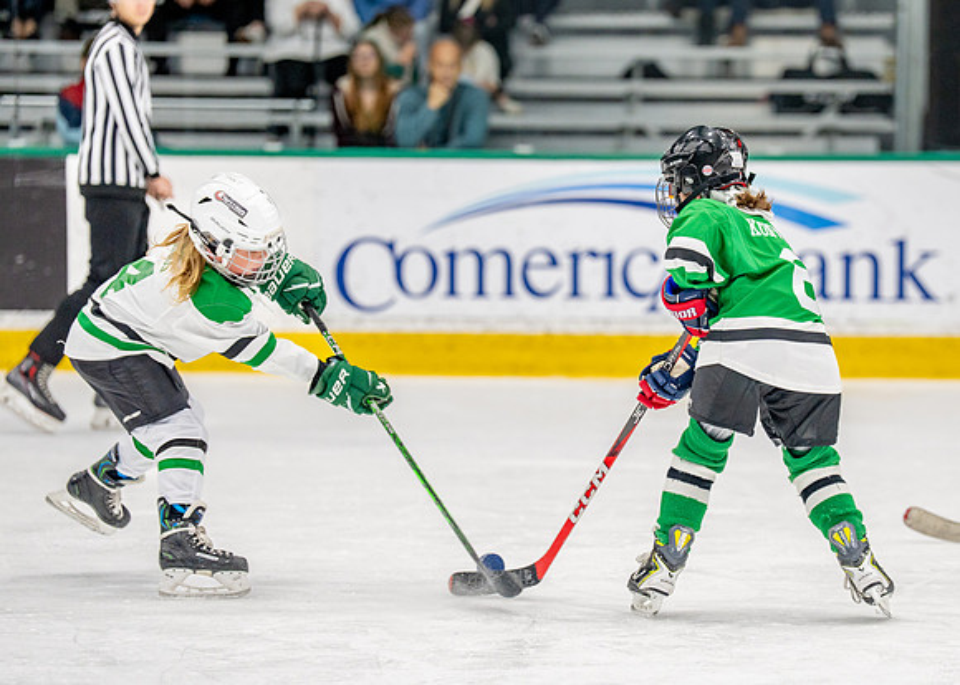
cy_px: 345
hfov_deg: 10.1
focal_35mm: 200
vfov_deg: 7.2
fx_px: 5439
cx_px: 651
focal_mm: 149
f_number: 2.8
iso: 1000
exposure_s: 1/1250
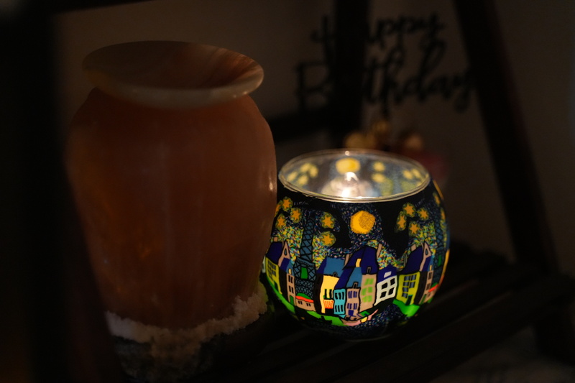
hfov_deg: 30.1
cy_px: 192
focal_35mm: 67
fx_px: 1070
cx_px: 288
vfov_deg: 20.3
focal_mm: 67
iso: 6400
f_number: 2.8
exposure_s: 1/125
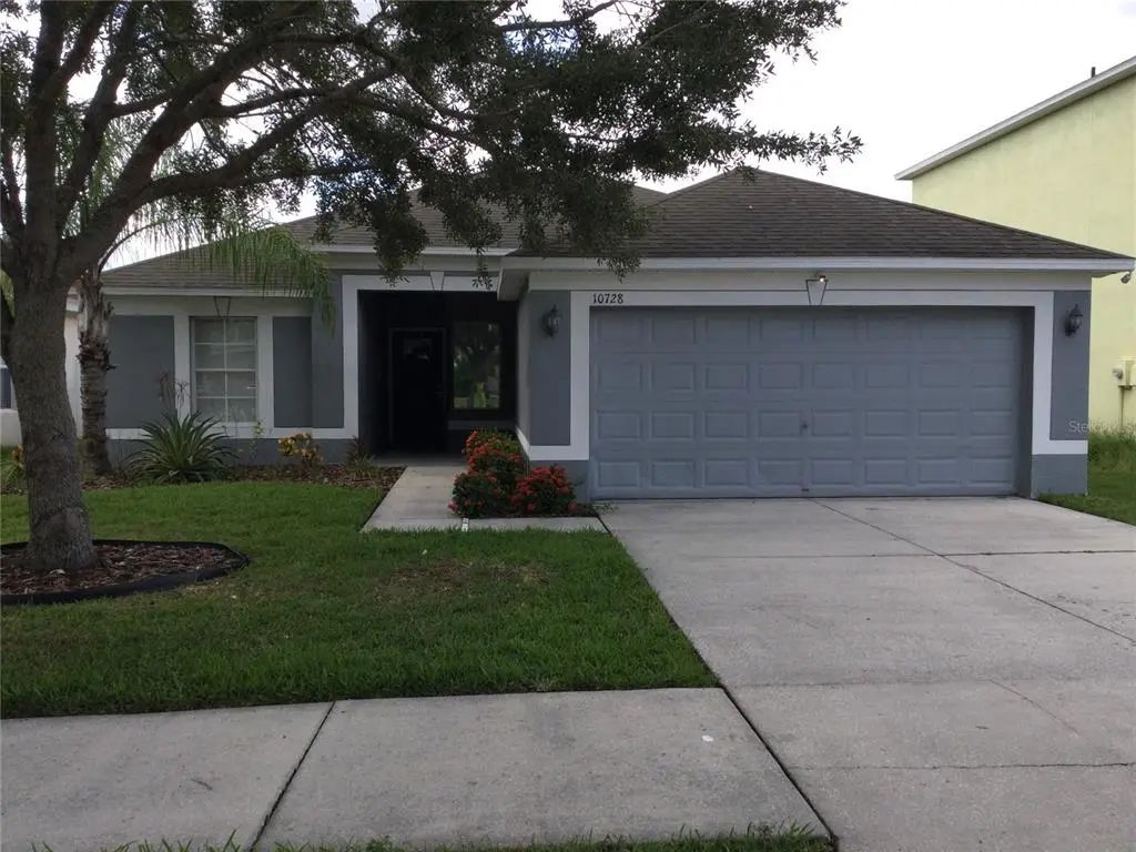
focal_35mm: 31
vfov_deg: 45.4
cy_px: 426
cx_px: 568
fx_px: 1017
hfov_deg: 58.4
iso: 25
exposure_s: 1/370
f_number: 2.4
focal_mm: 3.3
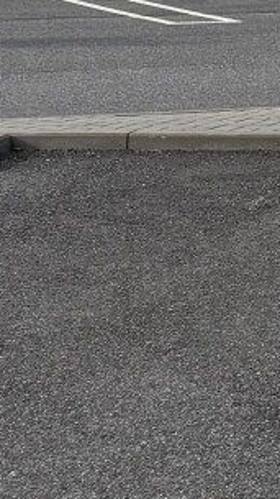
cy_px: 158
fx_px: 2402
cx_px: 856
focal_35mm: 182
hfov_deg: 6.1
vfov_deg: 11.8
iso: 50
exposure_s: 1/2283
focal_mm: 5.96
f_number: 1.6
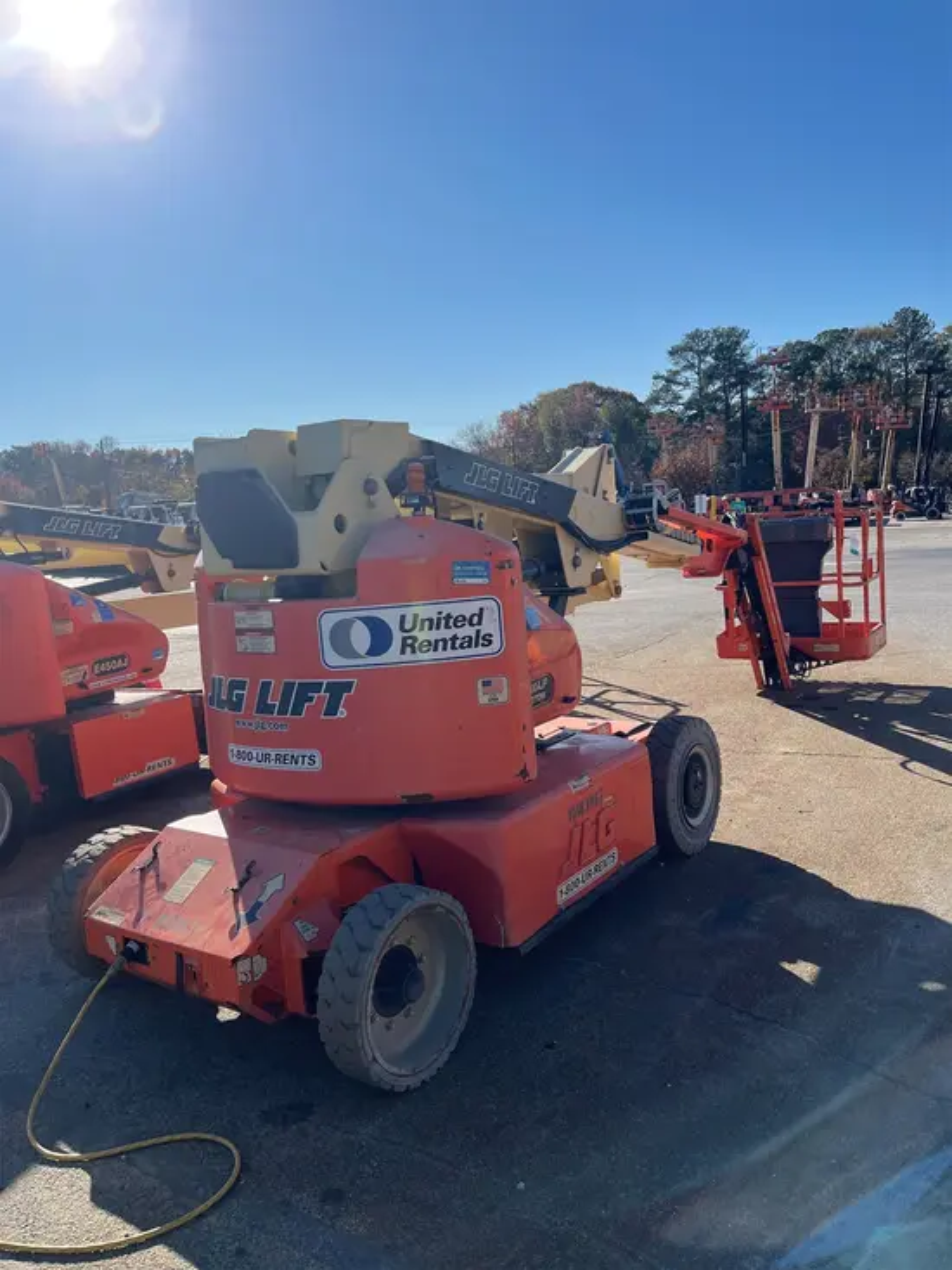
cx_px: 476
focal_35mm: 26
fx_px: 953
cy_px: 635
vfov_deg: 67.3
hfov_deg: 53.1
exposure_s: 1/4149
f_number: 1.6
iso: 50
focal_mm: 5.1
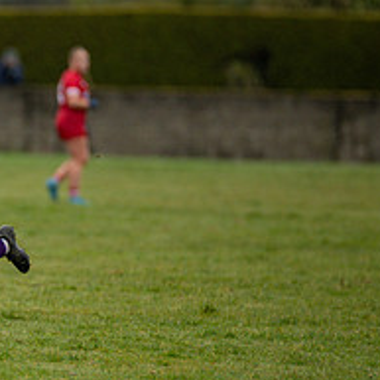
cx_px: -156
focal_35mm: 765
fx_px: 9501
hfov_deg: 2.3
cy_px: 255
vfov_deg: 2.3
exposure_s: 1/640
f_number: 2.8
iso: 900
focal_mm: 300
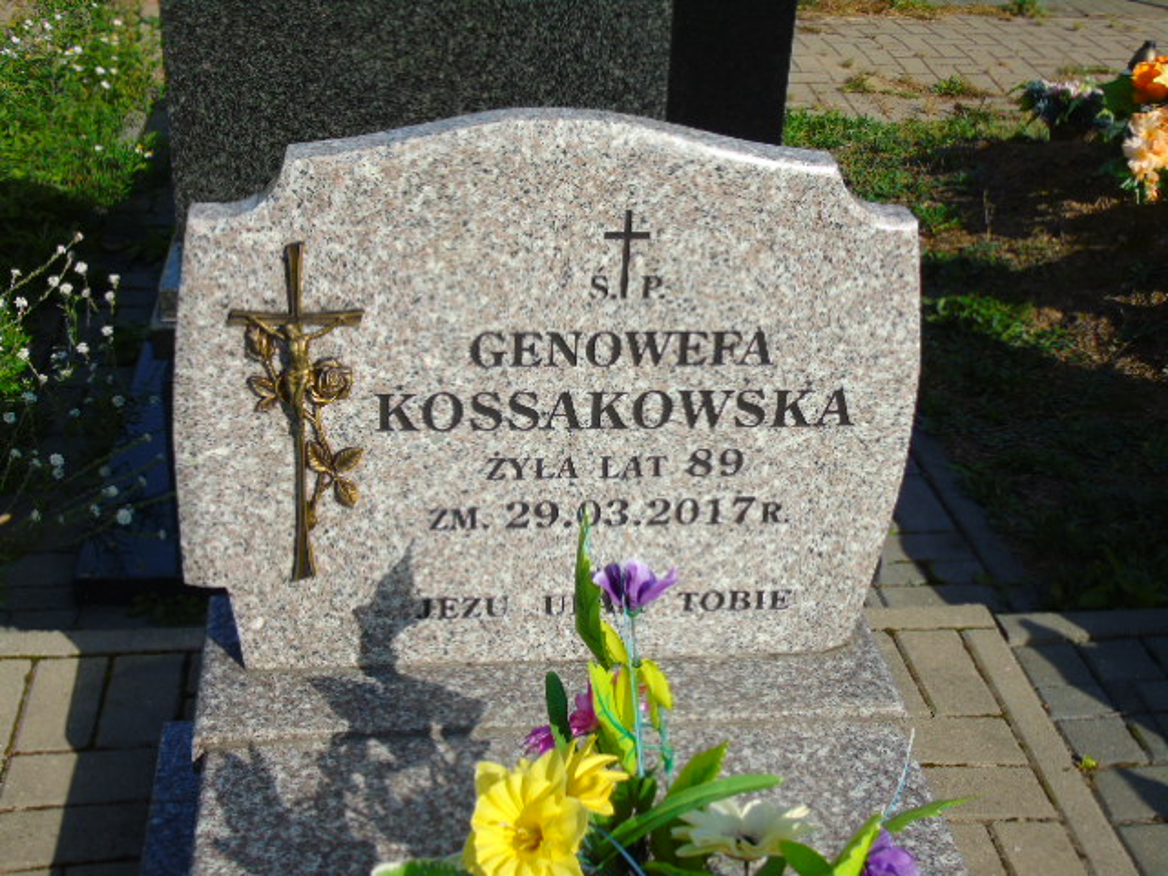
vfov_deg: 31.5
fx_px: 1552
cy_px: 438
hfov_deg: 41.2
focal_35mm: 46
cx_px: 584
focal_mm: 8.2
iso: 80
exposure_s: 1/800
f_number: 4.1
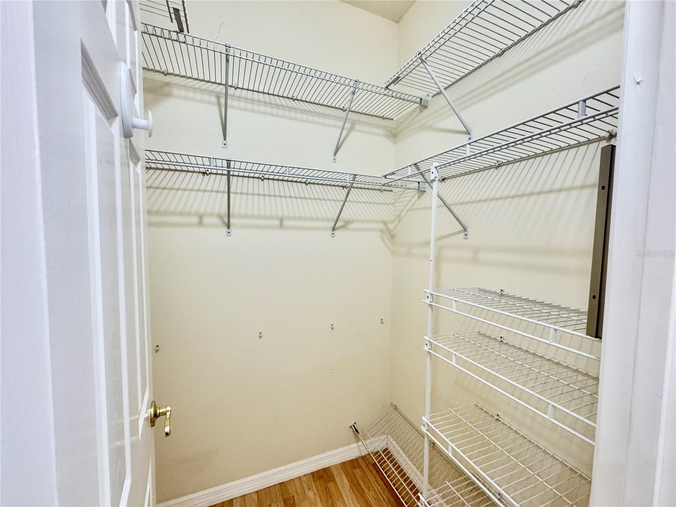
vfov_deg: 85.7
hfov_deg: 102.1
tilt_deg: -3.3
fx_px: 273
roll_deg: +0.0
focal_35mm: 14
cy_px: 254
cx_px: 338
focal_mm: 2.22
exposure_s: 1/120
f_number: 2.2
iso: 250
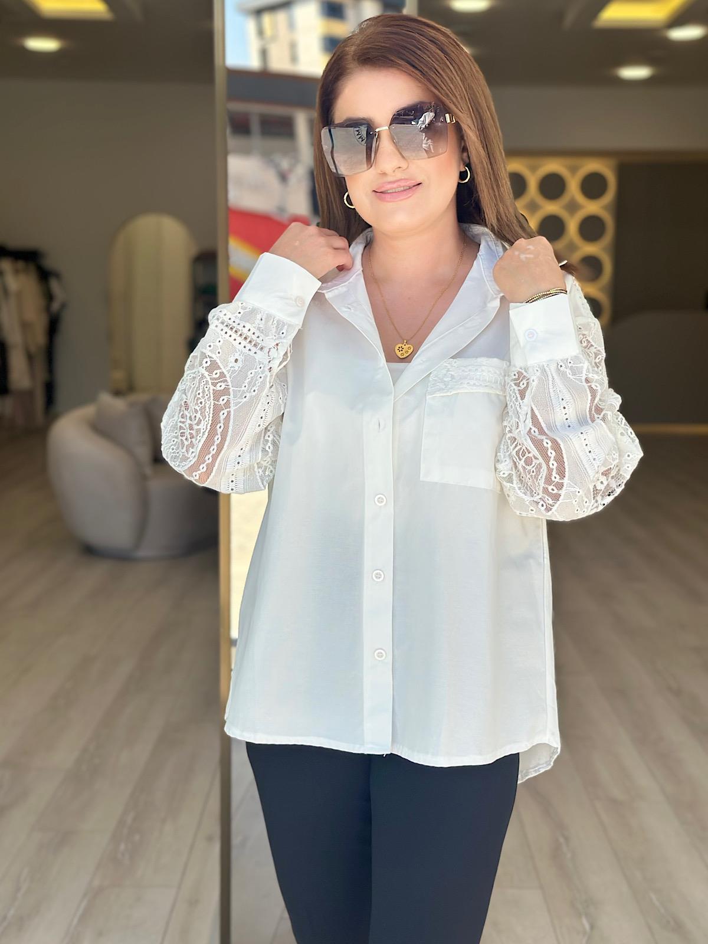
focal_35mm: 48
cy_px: 472
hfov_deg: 30.3
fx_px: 1309
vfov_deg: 39.7
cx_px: 354
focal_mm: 6.86
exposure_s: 1/1590
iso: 80
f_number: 1.78
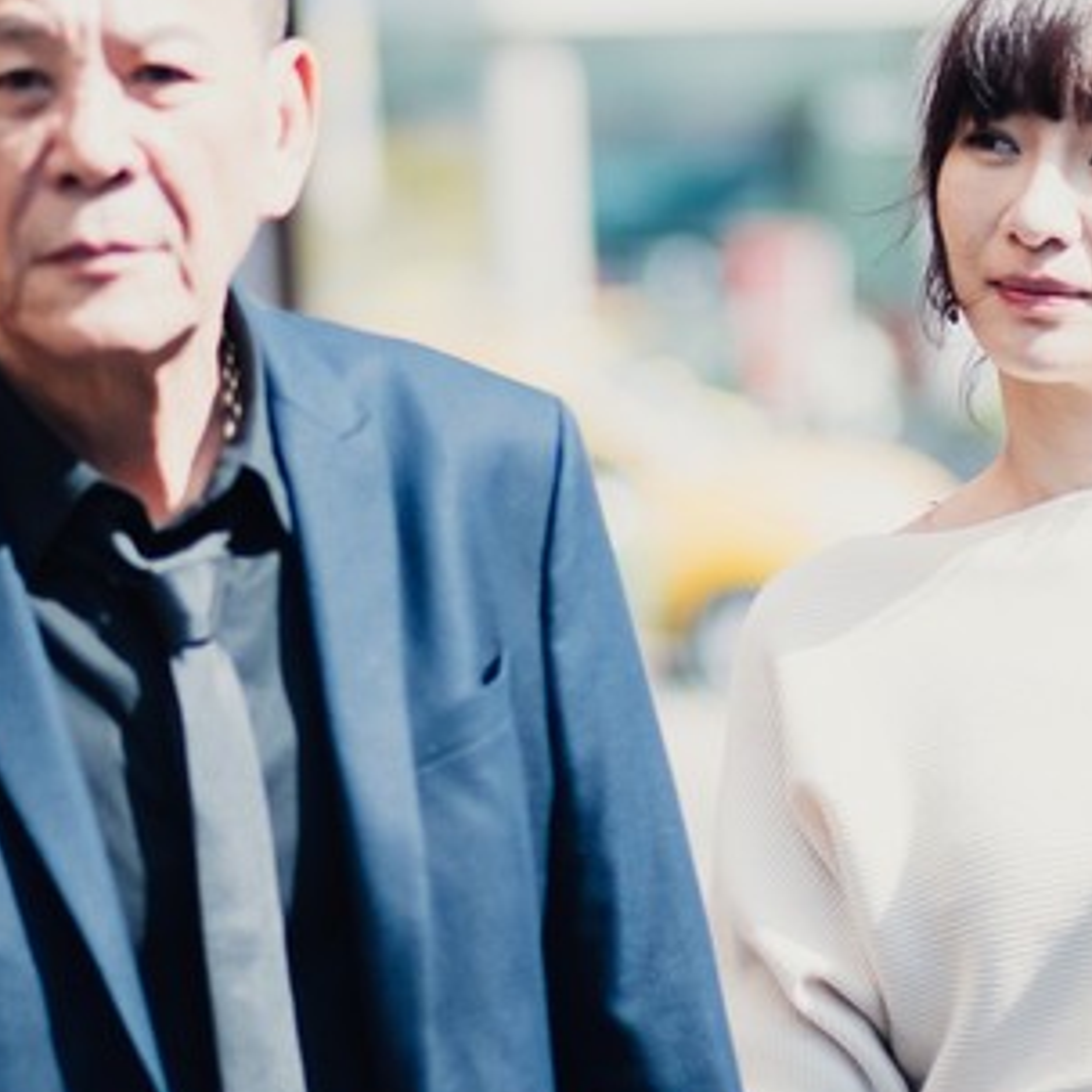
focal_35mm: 214
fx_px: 7638
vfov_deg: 8.2
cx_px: 519
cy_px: 483
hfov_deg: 8.2
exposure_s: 1/8000
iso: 800
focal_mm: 85
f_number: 1.8
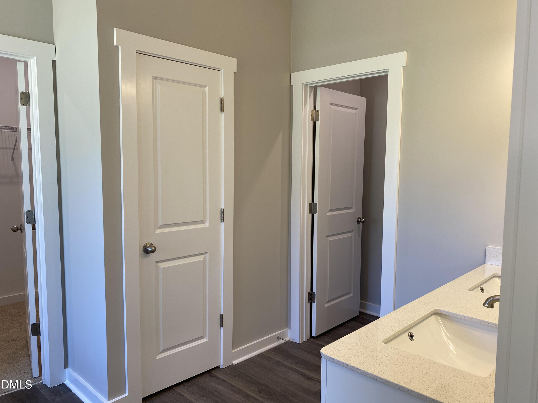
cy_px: 202
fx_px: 404
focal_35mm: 26
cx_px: 269
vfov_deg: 53.1
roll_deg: -0.6
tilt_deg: -5.6
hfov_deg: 67.3
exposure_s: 1/120
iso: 64
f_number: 1.8
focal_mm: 4.25
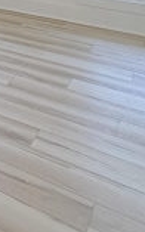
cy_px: -98
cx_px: -141
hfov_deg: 16.2
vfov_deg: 25.8
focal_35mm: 63
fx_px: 399
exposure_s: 1/120
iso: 100
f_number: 2.2
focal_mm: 2.22
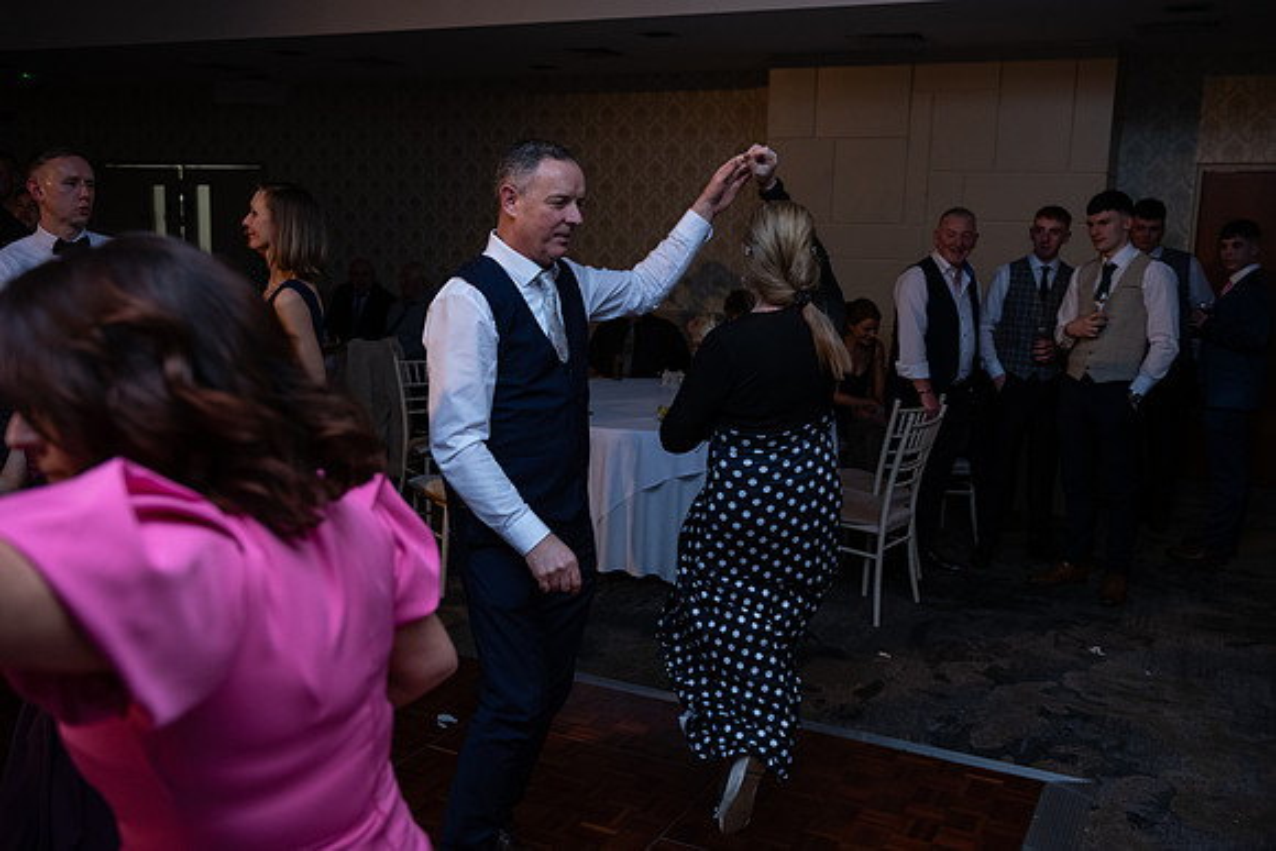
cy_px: 426
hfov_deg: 55.8
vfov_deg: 38.9
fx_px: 1205
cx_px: 638
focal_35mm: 34
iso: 1000
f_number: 3.5
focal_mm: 34
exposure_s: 1/160
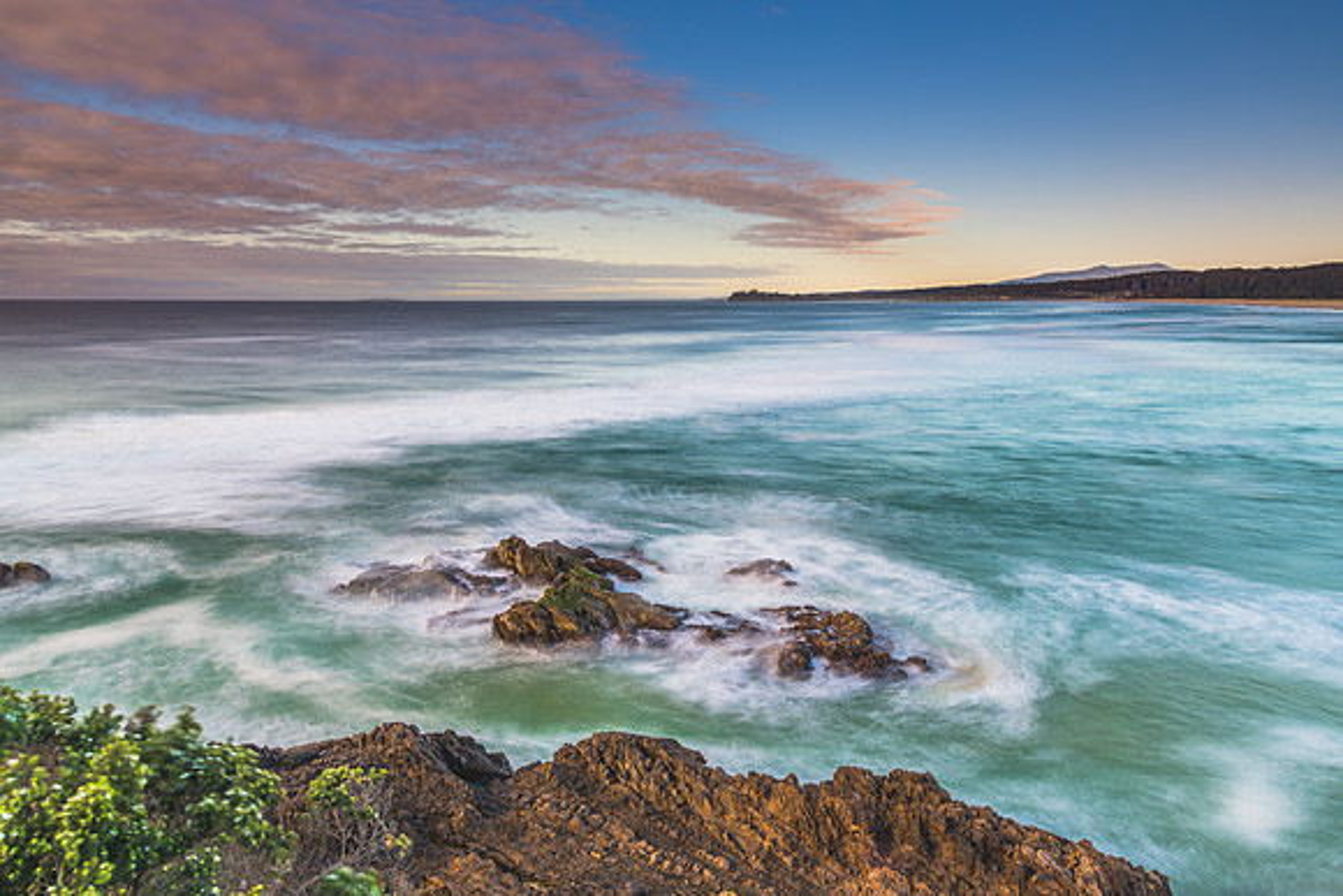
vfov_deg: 51.6
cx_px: 672
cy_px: 448
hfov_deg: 71.8
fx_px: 927
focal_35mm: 25
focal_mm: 24
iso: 40
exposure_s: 5
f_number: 8
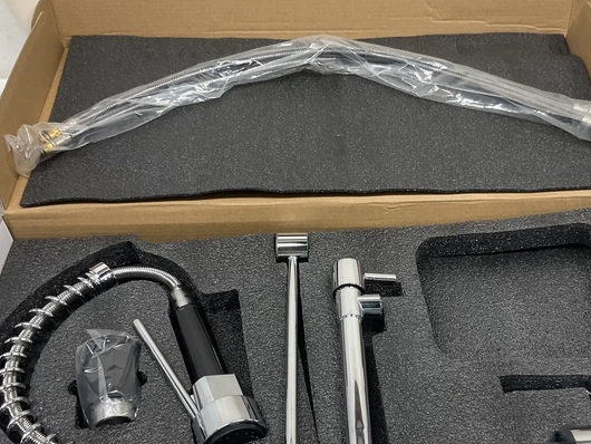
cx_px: 329
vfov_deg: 35.0
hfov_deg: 45.7
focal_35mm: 41
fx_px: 700
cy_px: 268
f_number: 1.8
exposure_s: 1/60
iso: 40
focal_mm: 3
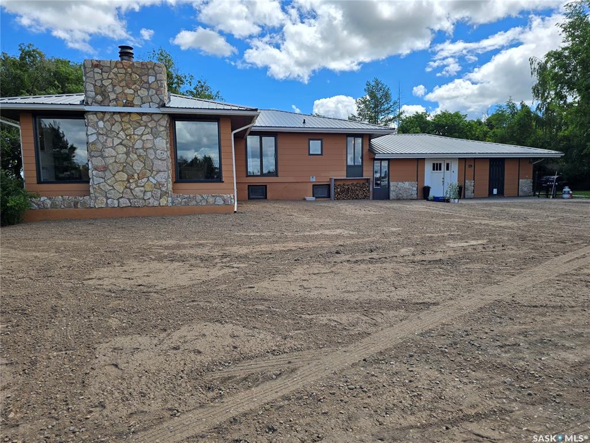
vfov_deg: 58.9
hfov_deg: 73.9
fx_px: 392
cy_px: 222
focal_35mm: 23
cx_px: 295
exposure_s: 1/1019
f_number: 1.7
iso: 12
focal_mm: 6.3
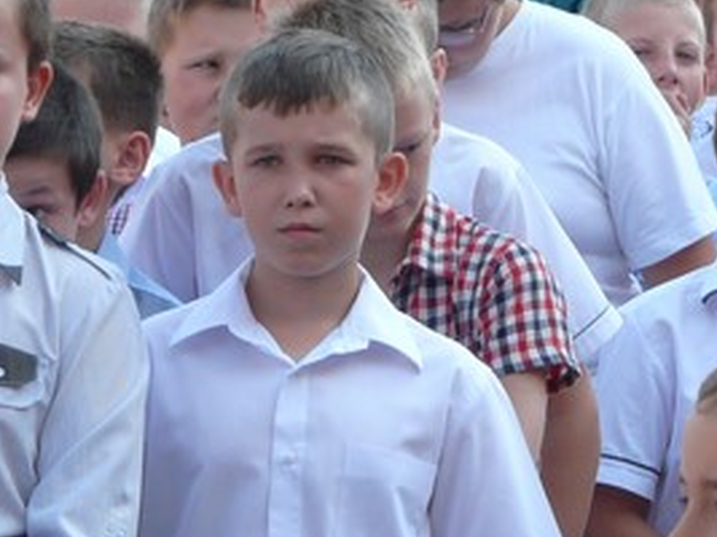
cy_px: 325
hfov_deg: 3.8
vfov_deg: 2.8
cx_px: 642
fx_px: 10849
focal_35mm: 524
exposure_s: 1/160
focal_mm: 28.8
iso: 100
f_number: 4
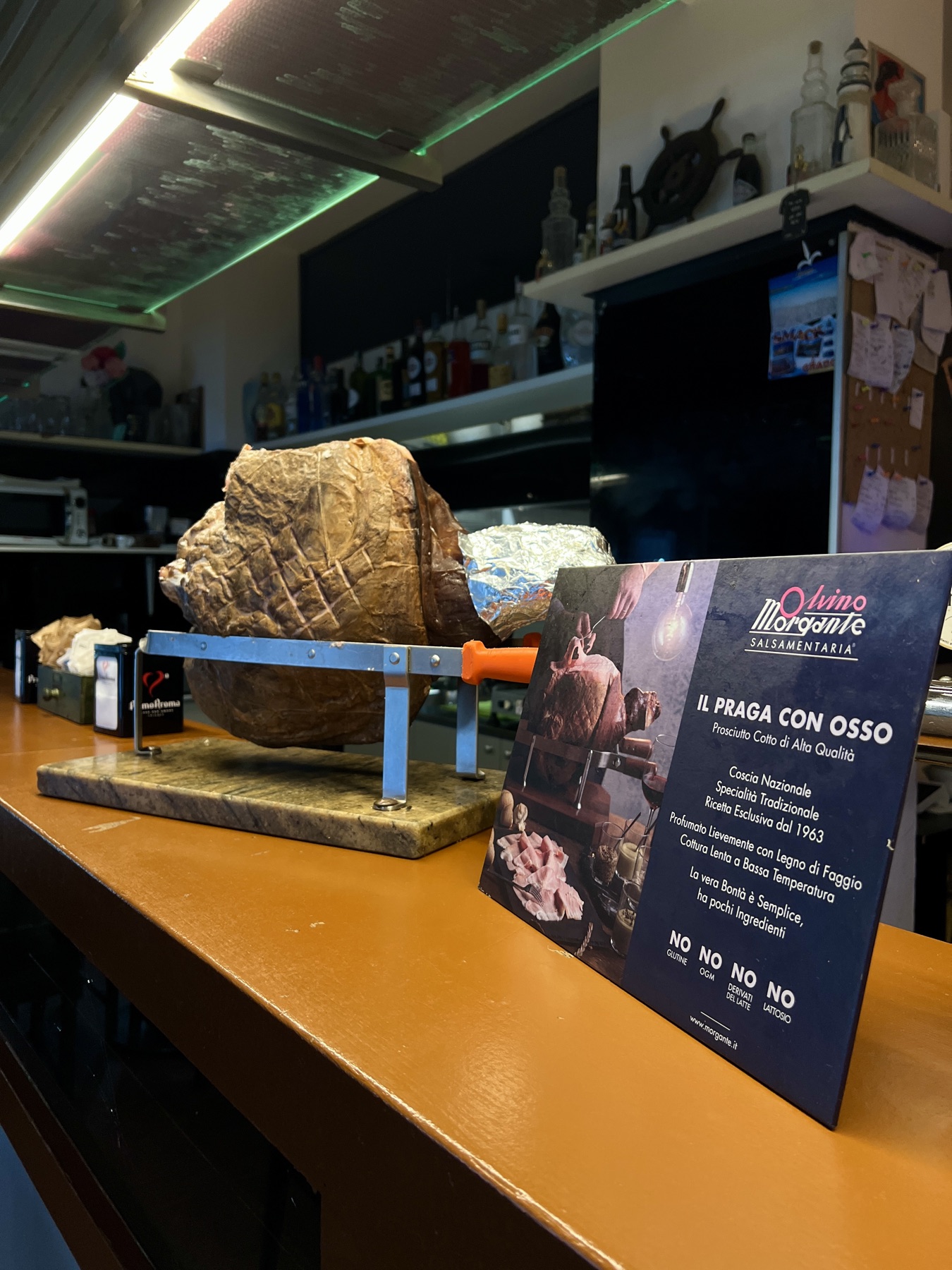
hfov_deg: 53.1
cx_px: 476
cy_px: 635
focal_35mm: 26
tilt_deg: -2.2
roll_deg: -0.2
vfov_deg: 67.3
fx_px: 953
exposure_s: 1/100
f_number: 1.5
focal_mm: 5.7
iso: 125
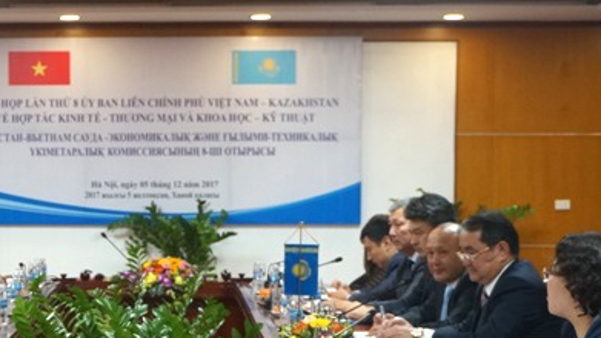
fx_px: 1865
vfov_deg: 10.3
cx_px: 91
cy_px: 293
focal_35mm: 117
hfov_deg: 18.1
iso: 800
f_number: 5.6
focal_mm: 38
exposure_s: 1/60
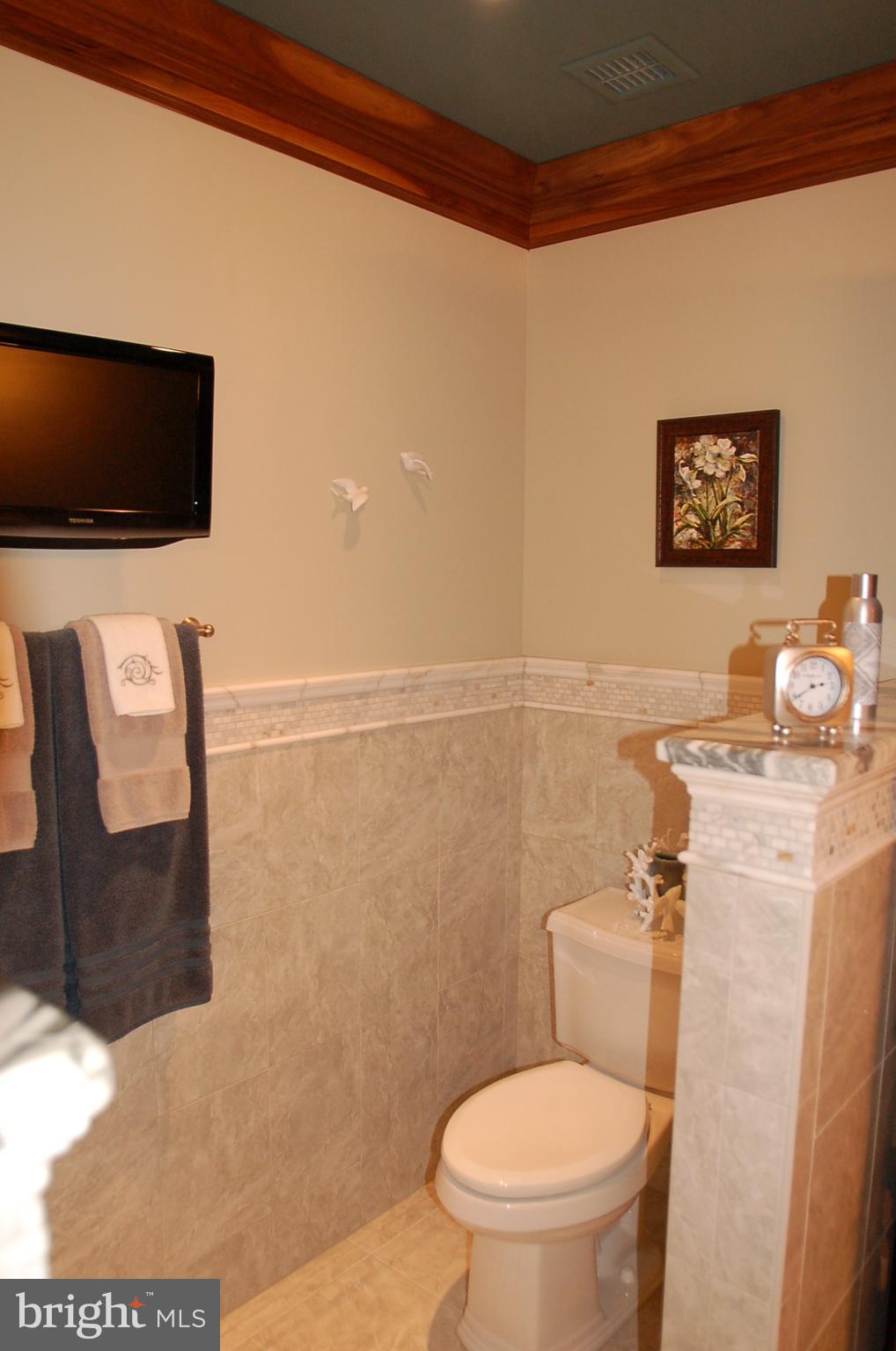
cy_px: 676
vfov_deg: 70.5
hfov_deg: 50.2
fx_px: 956
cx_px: 448
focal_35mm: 26
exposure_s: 1/80
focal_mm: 17
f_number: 2.8
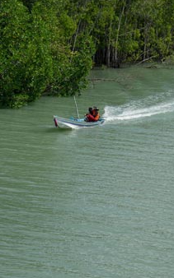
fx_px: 1169
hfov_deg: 8.5
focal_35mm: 154
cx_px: 88
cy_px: 122
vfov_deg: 13.6
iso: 250
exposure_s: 1/1000
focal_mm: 85
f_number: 7.1
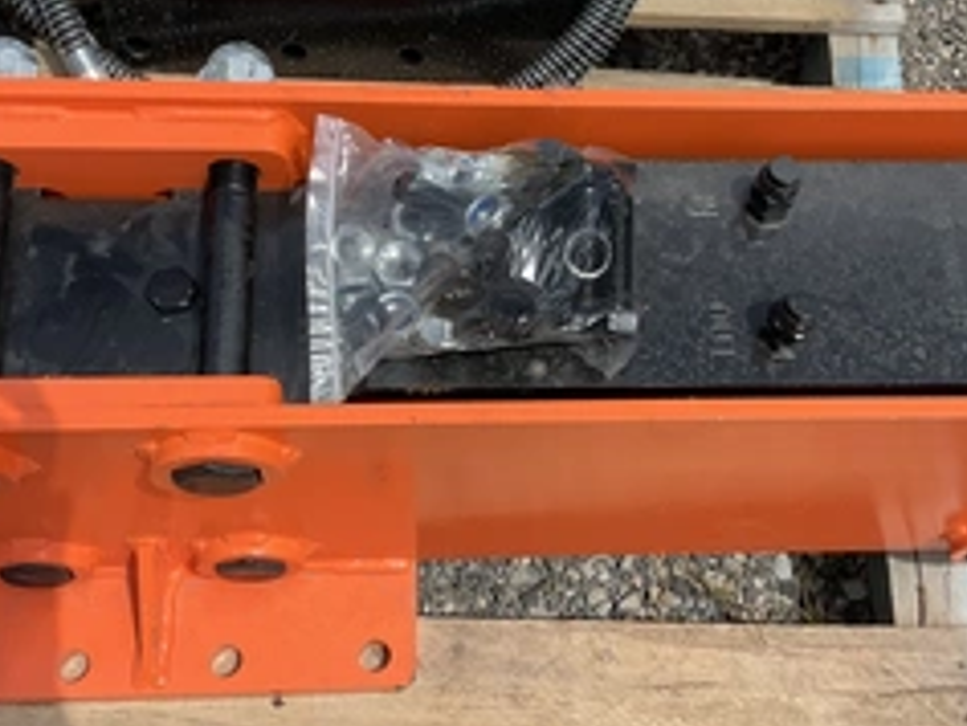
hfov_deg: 38.9
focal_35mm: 49
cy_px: 294
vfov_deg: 29.6
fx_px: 1370
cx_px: 526
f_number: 1.8
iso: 25
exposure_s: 1/1451
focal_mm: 3
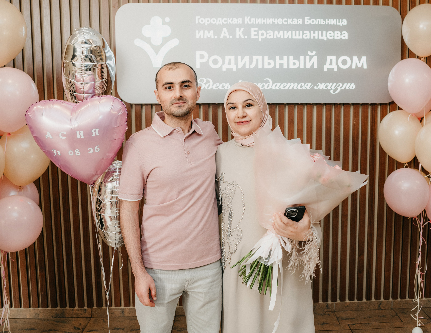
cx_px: 254
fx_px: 495
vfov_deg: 37.2
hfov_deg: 46.9
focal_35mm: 39
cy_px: 163
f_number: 4
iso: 320
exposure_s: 1/160
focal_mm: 35
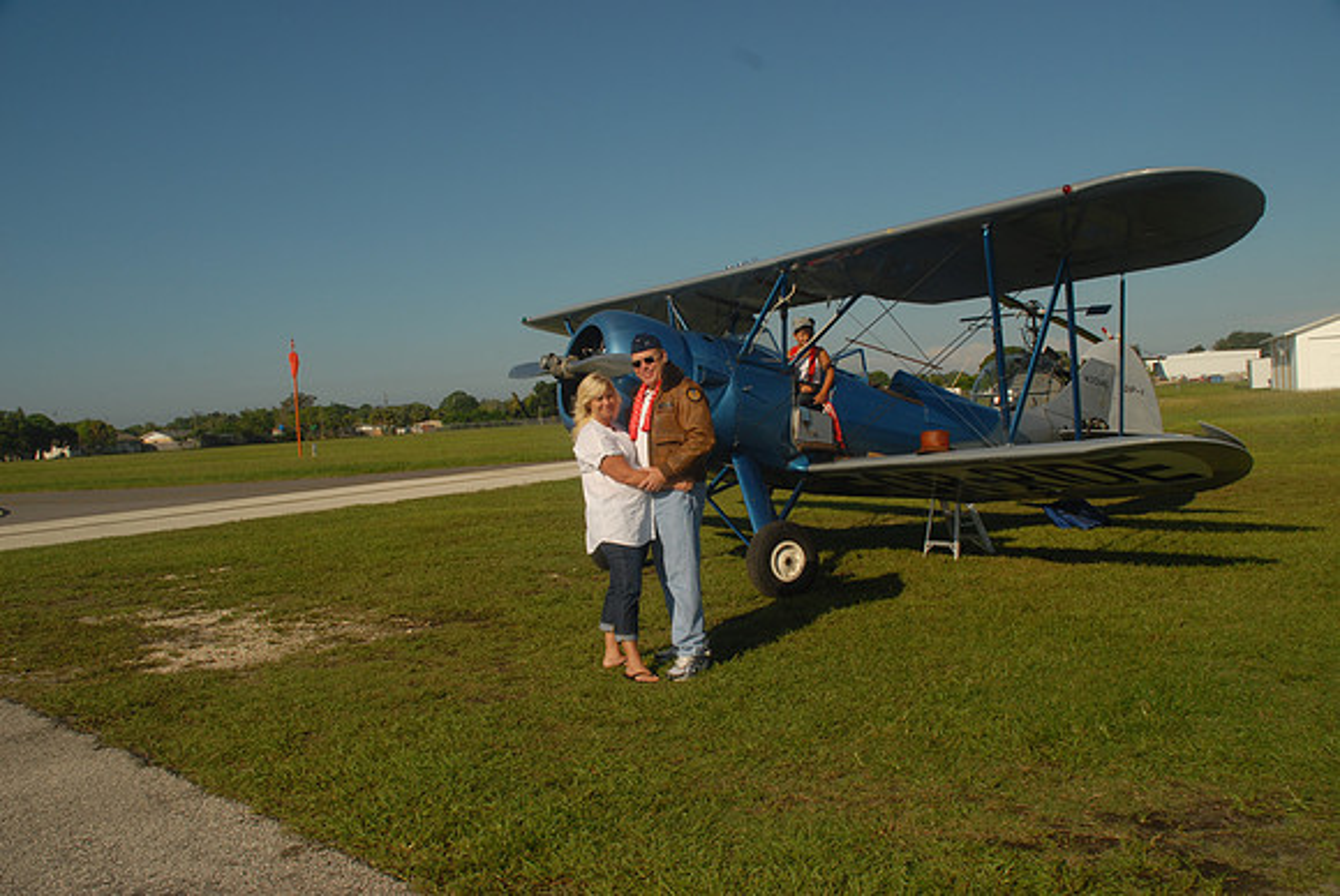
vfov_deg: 41.8
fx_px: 1174
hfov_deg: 59.4
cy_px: 448
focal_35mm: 32
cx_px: 670
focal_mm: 21
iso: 100
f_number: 11
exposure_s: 1/250
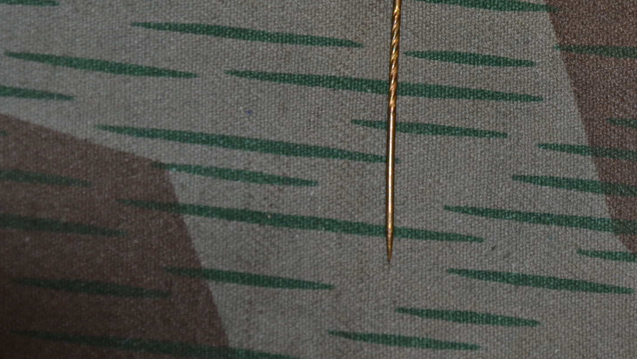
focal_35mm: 263
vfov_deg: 4.6
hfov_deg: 8.2
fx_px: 4440
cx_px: 476
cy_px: 23
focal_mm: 105
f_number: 8
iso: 100
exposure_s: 1/60
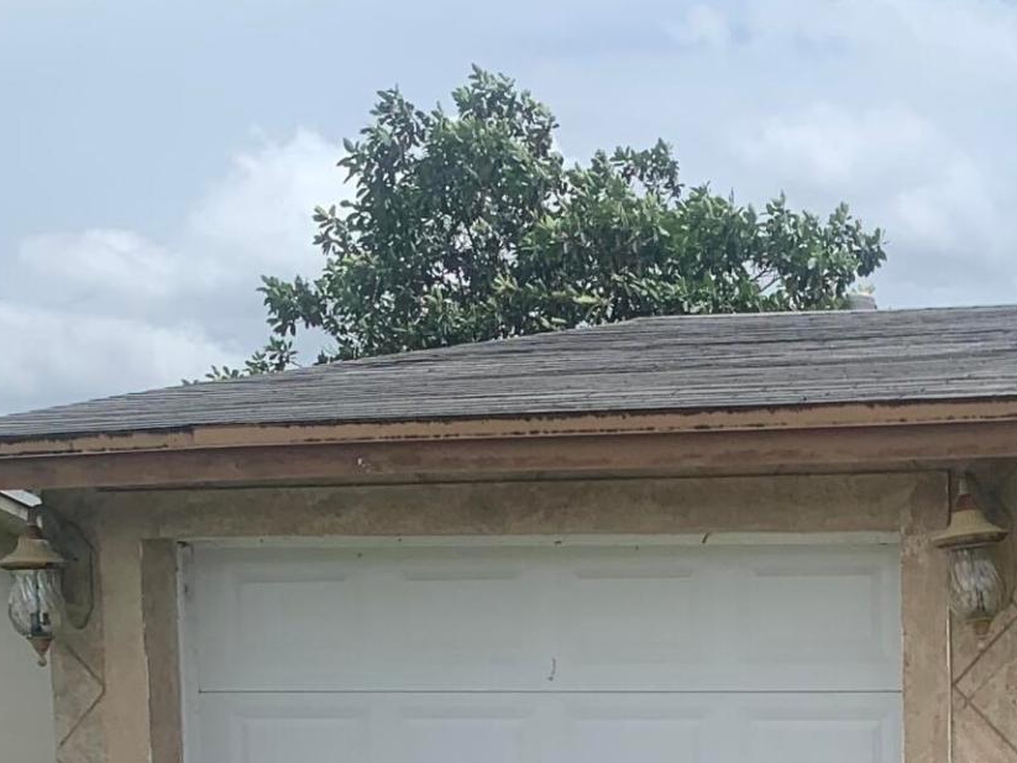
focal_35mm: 91
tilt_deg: -6.6
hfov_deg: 20.8
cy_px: 1136
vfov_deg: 15.1
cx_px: 1036
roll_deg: -0.4
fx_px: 2673
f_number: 1.8
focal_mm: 4.25
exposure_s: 1/2545
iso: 25
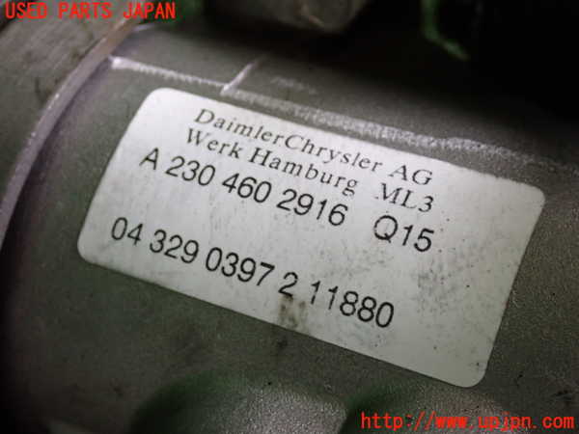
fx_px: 1188
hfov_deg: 27.4
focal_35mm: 71
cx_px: 290
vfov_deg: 20.7
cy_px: 217
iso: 500
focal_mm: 12.73
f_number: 3.9
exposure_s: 1/60
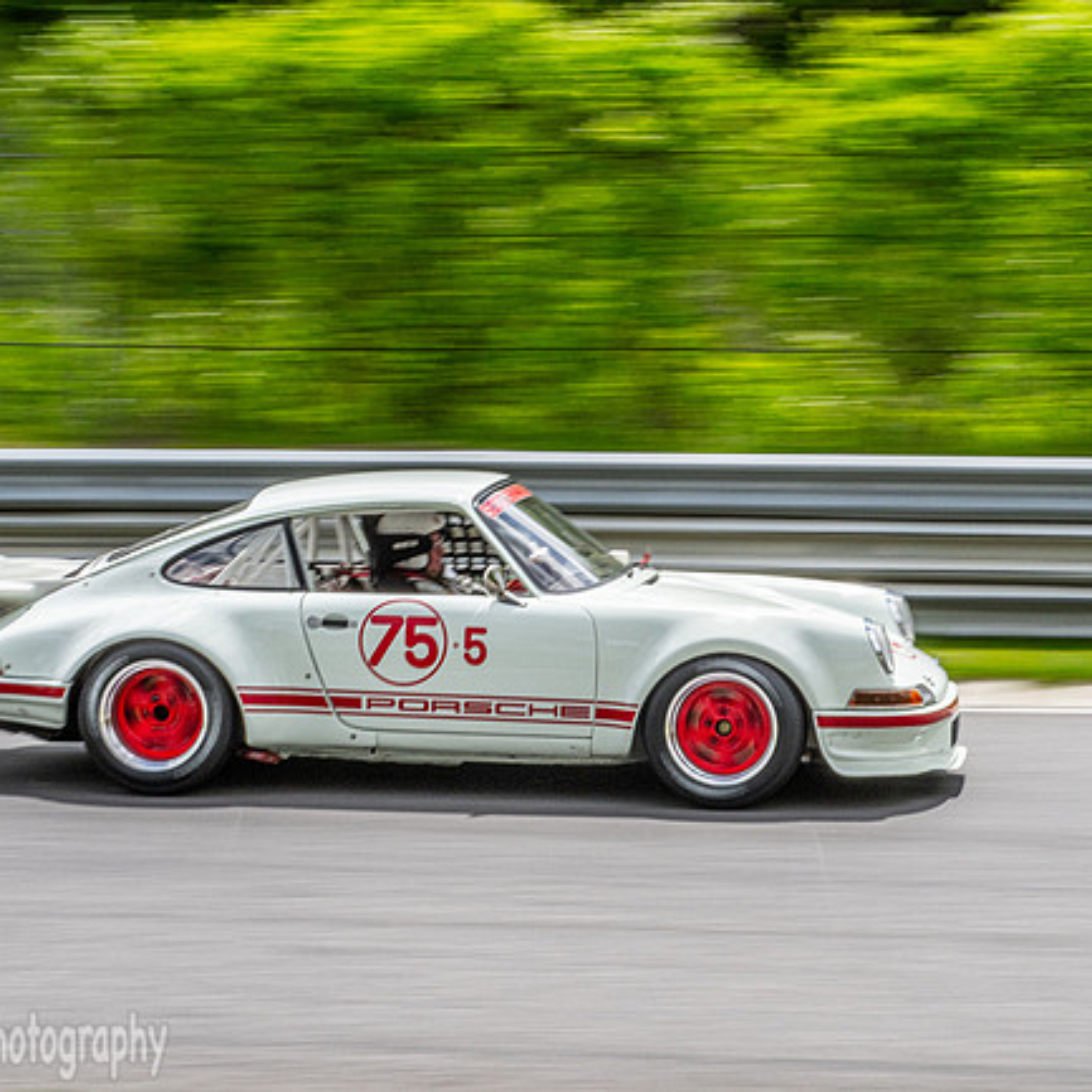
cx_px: 540
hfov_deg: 16.0
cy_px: 546
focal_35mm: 109
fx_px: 3890
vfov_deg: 16.0
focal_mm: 46
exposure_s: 1/125
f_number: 22
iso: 320
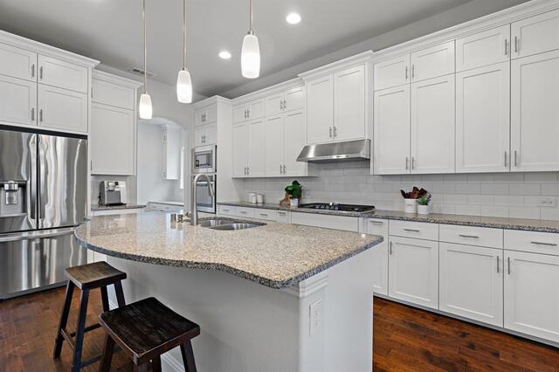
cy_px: 186
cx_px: 280
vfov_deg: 73.7
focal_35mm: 16
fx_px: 248
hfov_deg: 96.8
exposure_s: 2.5
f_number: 9
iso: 250
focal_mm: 16
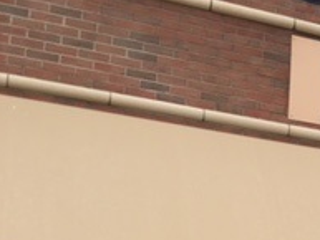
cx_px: 496
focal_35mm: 96
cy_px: 305
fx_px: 888
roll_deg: -0.9
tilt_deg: +8.0
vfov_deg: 14.8
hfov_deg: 18.0
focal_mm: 4.15
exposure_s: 1/235
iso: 32
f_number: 2.2
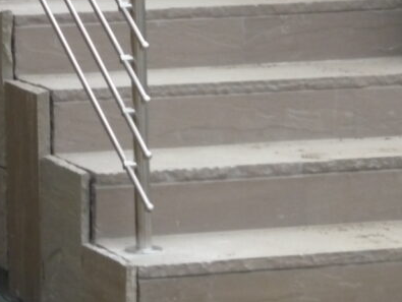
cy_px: -78
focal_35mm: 259
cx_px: 19
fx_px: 3011
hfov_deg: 7.6
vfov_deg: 5.7
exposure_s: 1/60
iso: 250
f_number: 5.1
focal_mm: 16.5
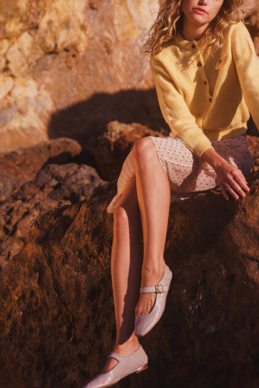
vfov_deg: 20.6
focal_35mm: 98
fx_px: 1055
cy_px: 89
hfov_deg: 13.9
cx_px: 197
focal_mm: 53.5
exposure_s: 1/3200
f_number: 3.5
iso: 100
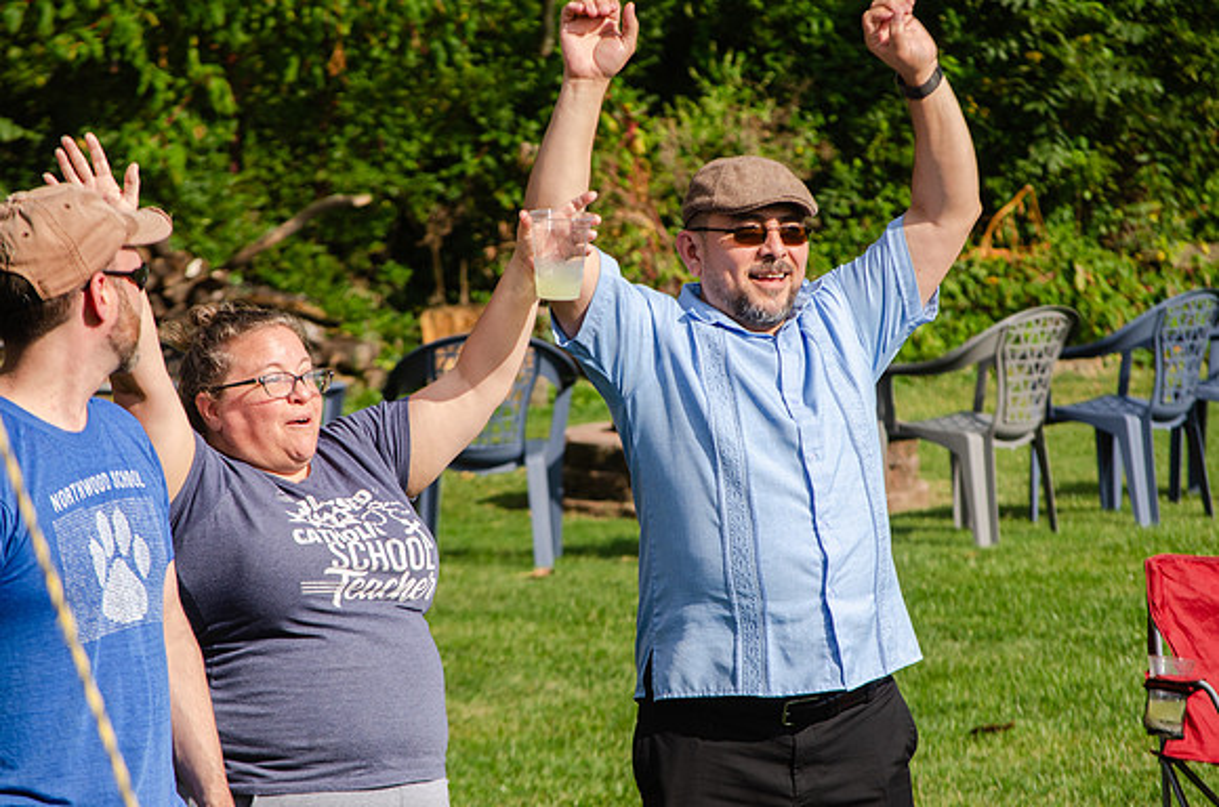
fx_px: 7602
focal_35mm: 225
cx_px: 610
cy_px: 404
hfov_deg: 9.2
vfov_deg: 6.1
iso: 200
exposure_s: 1/800
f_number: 7.1
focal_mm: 150
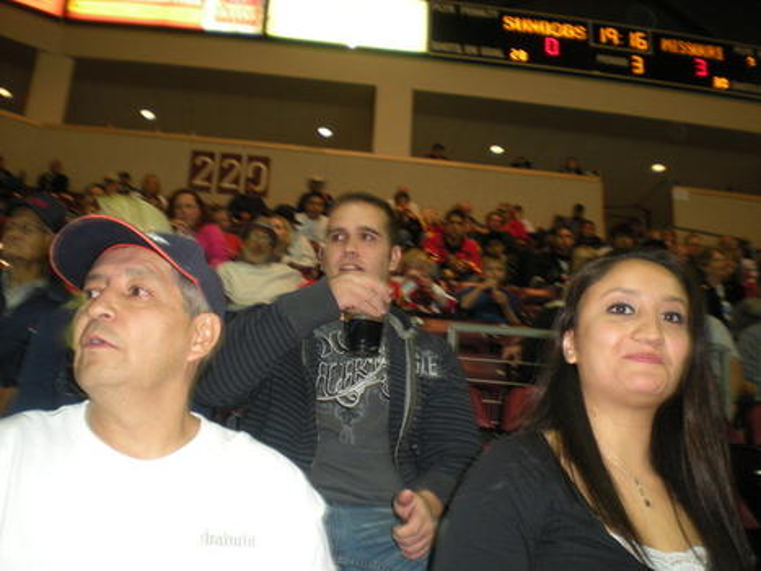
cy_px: 286
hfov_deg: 49.0
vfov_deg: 37.7
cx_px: 380
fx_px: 835
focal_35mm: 38
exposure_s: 1/30
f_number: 3.1
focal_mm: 6.3
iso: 128
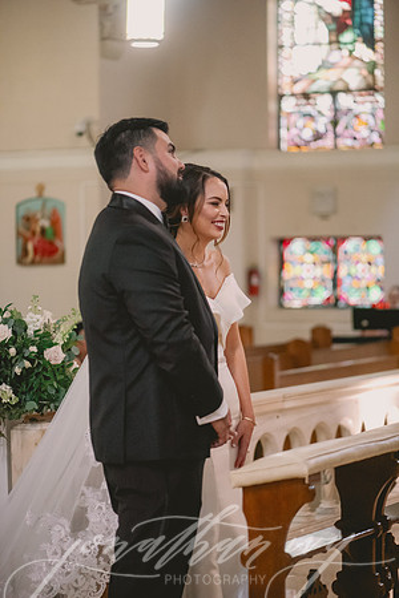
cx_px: 200
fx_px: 1745
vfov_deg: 19.5
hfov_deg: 13.0
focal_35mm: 105
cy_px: 299
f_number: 3.2
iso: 4000
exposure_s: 1/250
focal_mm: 105
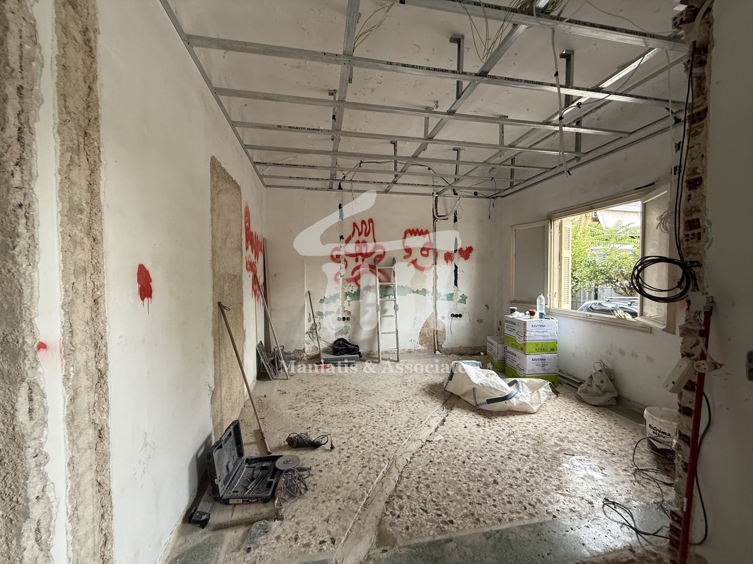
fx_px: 305
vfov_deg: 85.7
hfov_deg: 102.1
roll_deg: -1.1
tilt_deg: -1.6
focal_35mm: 14
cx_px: 376
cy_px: 282
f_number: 2.2
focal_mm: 2.22
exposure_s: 1/99
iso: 250
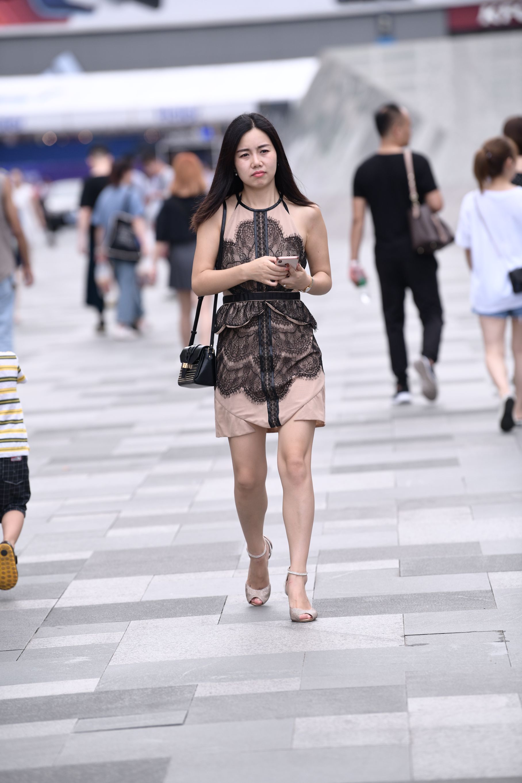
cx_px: 261
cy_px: 392
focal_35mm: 200
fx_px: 4350
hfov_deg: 6.9
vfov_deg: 10.3
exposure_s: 1/1000
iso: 400
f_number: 4
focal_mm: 200
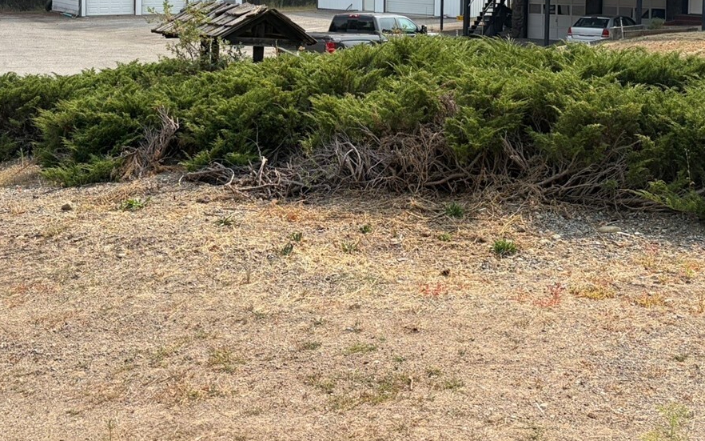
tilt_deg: -1.2
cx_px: 329
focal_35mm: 50
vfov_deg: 24.4
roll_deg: -0.5
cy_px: -18
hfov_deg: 40.3
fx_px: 961
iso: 64
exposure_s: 1/1953
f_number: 1.6
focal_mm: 5.96
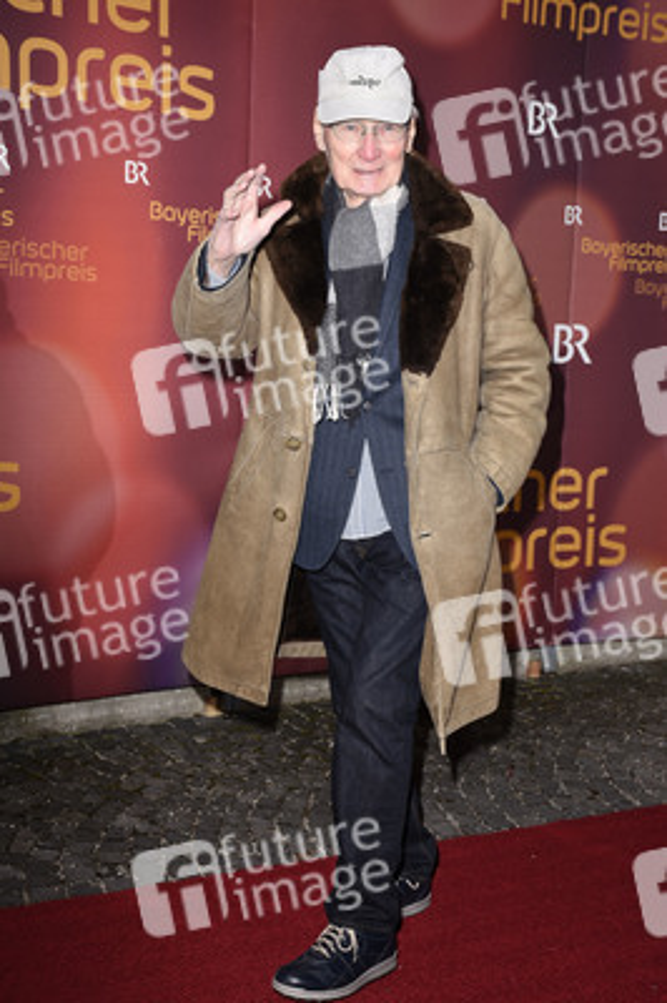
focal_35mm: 51
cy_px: 502
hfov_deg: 26.4
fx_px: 1420
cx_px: 334
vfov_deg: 38.9
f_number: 6.3
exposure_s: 1/160
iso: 160
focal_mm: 34
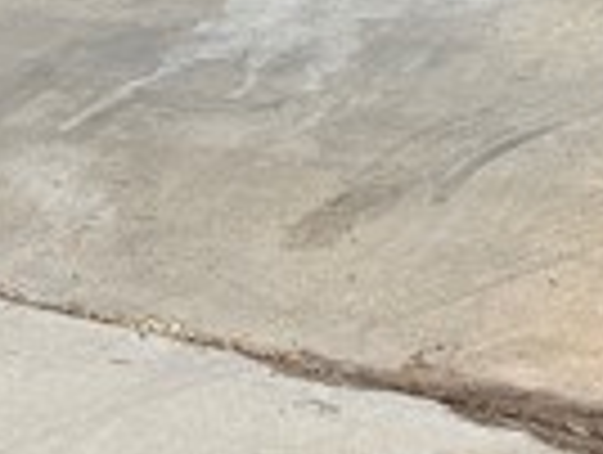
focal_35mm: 198
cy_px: -1052
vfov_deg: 6.6
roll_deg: +3.6
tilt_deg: +7.4
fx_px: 3455
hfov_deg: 9.6
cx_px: -346
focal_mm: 5.96
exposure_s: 1/7813
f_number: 1.6
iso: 50
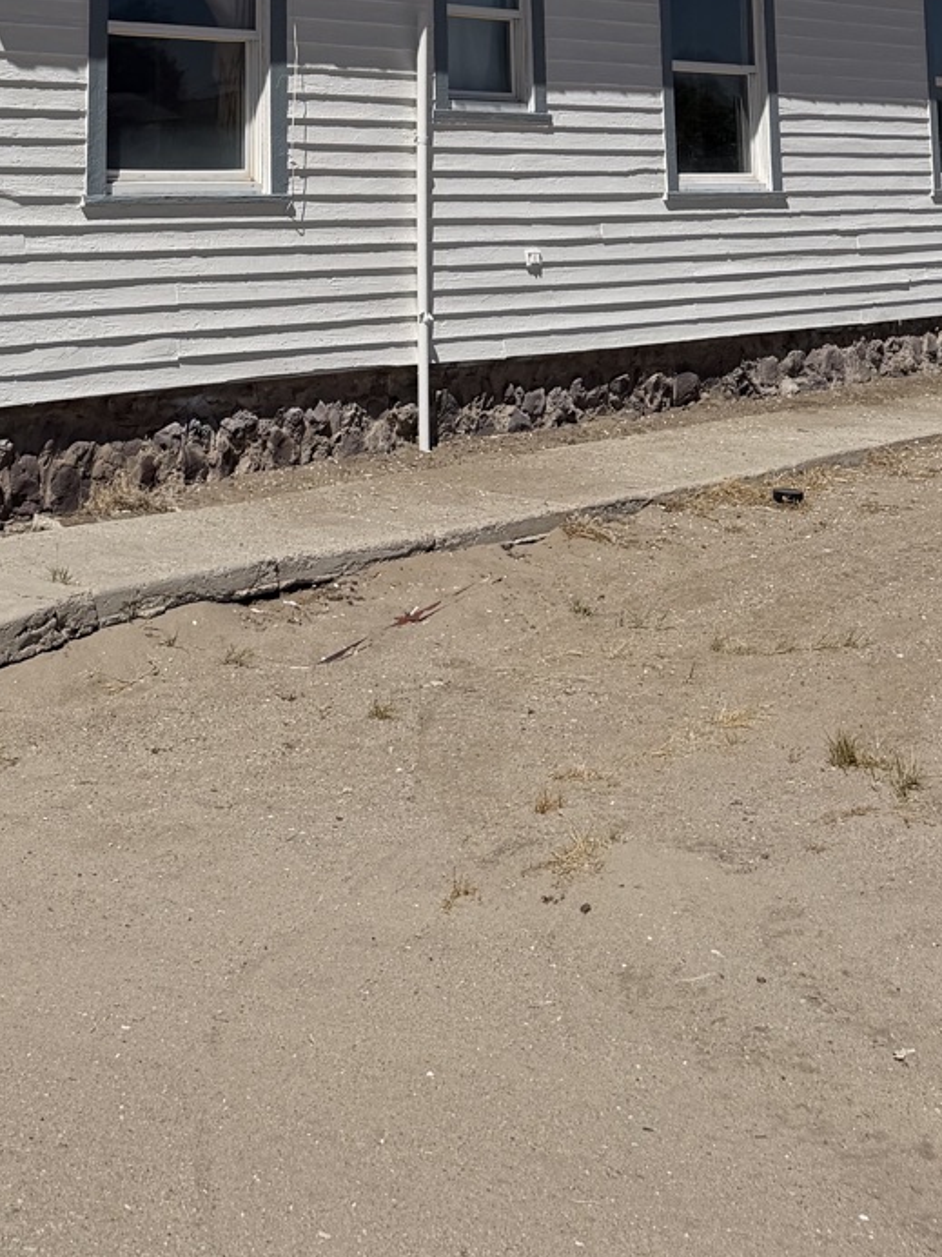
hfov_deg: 23.4
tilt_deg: +9.1
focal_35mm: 61
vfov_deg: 27.7
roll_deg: -1.3
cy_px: -262
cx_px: 109
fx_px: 2213
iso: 80
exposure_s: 1/14286
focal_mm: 6.76
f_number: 1.78
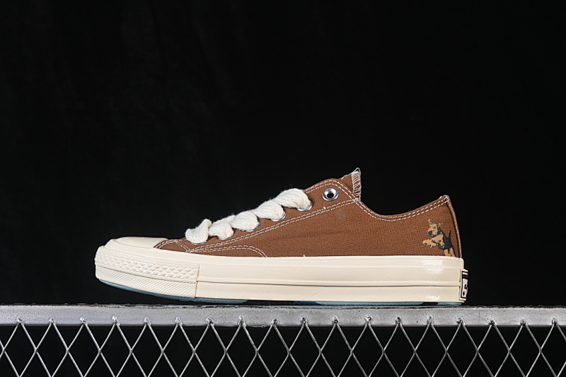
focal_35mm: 75
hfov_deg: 27.0
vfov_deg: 18.2
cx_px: 283
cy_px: 188
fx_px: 1179
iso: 160
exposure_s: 1/80
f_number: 8
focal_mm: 50
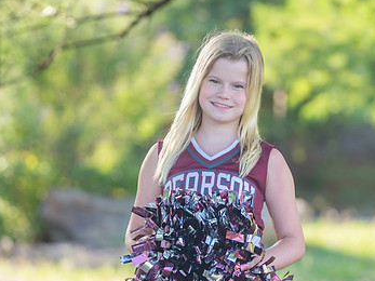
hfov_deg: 9.0
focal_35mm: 221
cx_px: 222
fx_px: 2393
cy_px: 164
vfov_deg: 6.7
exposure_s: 1/320
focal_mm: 122
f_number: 2.8
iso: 200
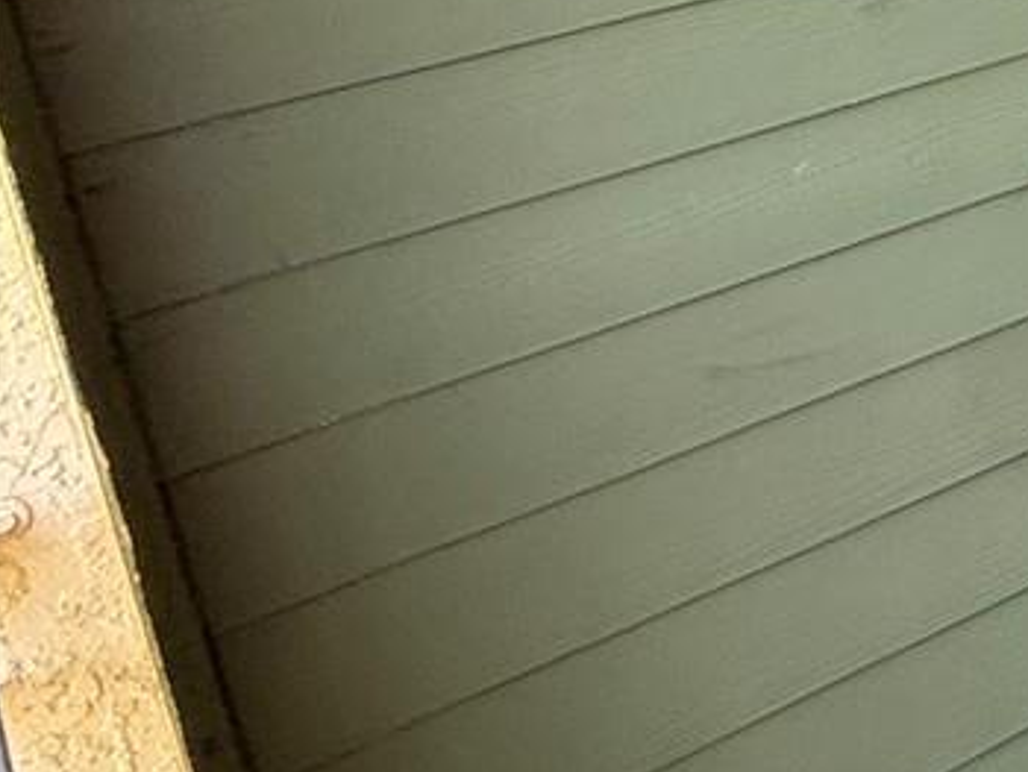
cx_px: 2338
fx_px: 1902
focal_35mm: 64
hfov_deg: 16.3
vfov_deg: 20.4
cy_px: -302
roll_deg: +8.4
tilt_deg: -7.0
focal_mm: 2.22
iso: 64
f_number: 2.2
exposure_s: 1/163
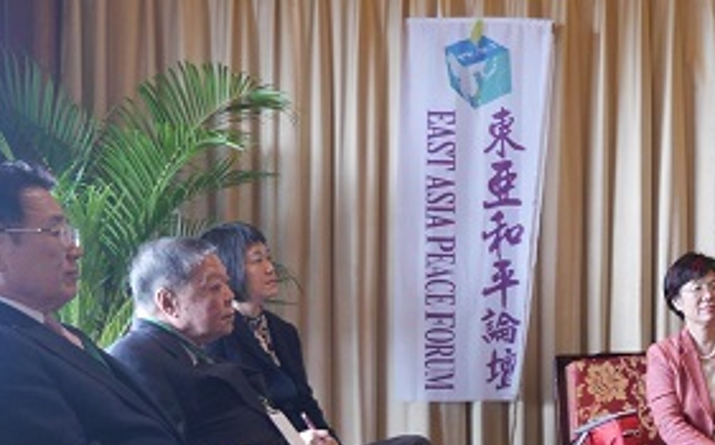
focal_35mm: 77
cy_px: 355
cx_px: 957
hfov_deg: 23.4
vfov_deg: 16.8
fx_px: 1499
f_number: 2.8
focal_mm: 12
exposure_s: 1/60
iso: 500
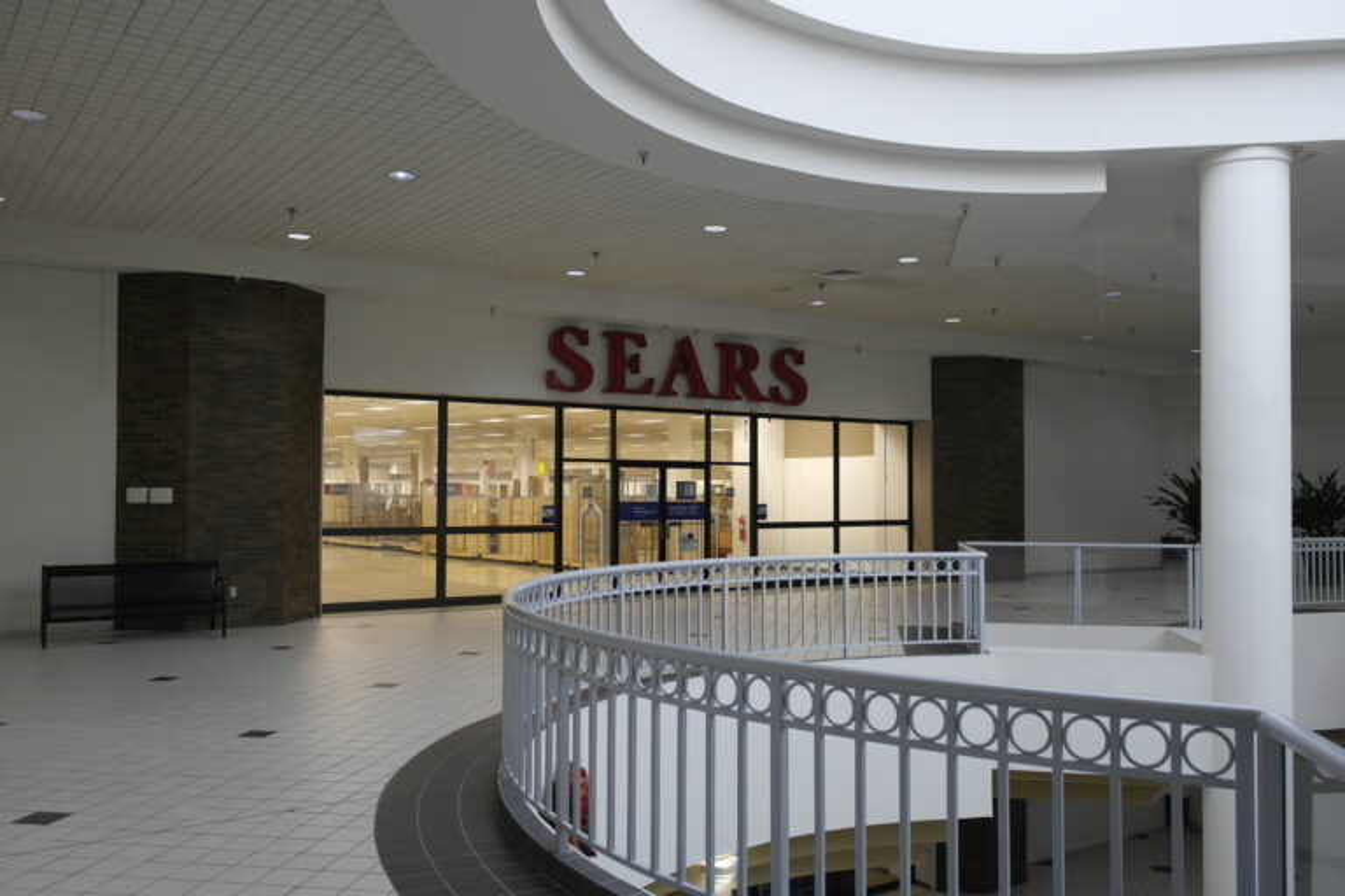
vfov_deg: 43.6
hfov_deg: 61.9
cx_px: 672
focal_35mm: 30
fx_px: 1121
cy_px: 448
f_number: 3.5
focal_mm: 20
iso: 400
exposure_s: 1/60
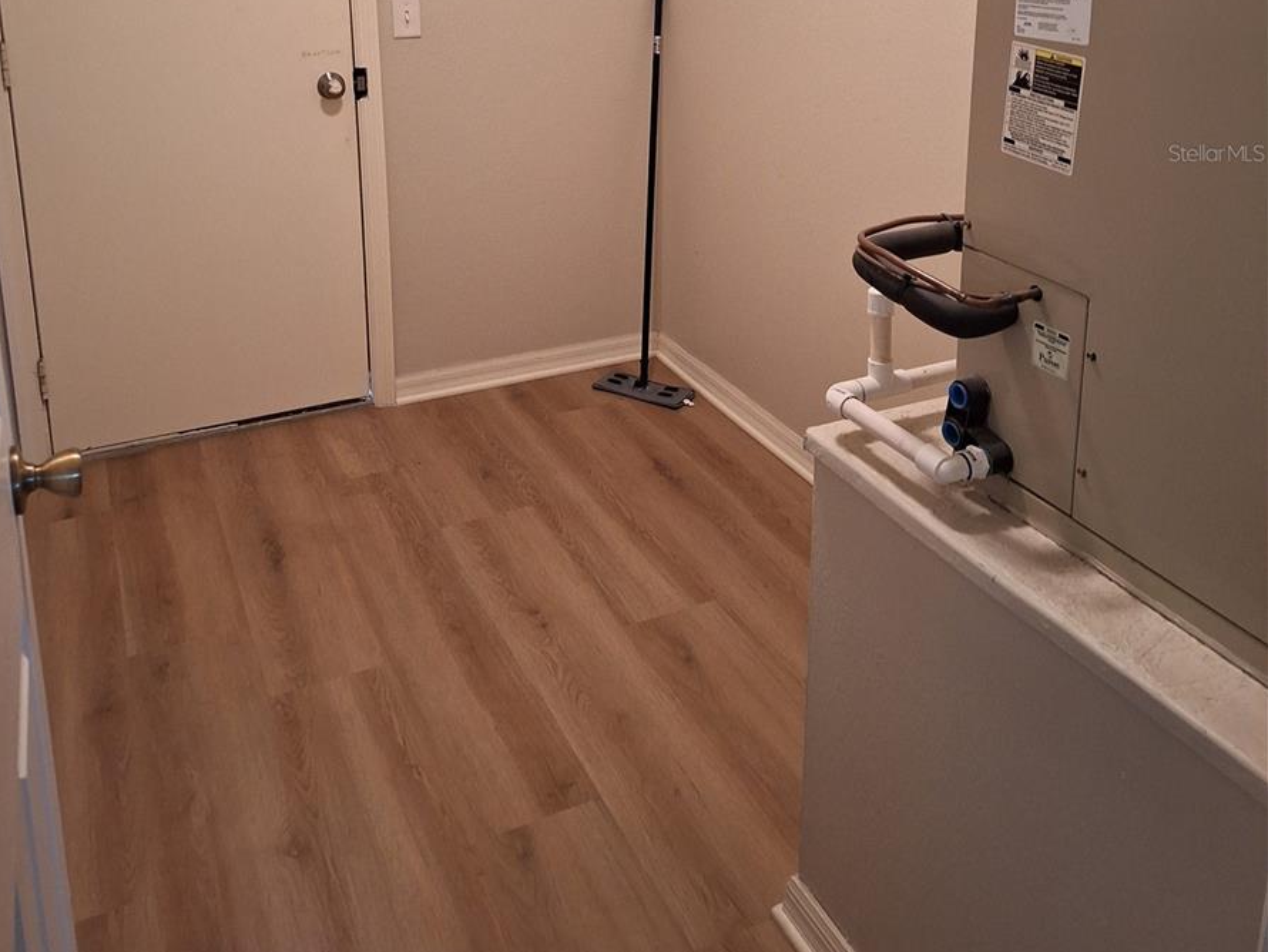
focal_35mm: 31
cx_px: 628
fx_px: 1136
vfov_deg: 42.8
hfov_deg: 58.3
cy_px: 152
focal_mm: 5.54
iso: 250
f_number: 1.8
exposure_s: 1/30
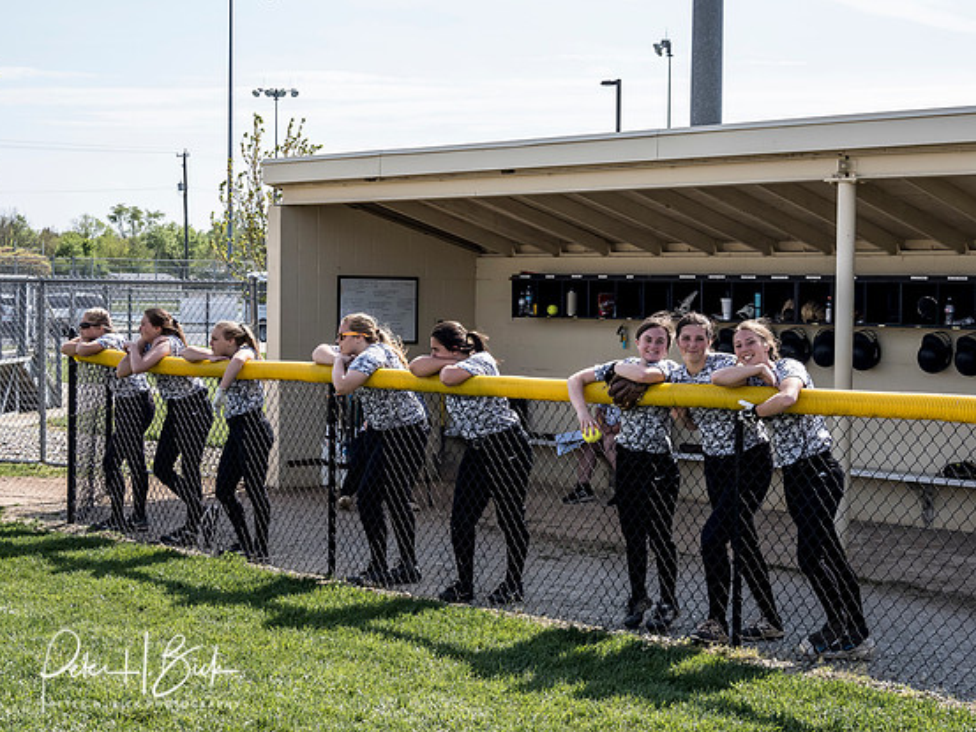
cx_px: 499
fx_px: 1833
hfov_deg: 29.8
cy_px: 382
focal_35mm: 65
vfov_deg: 22.6
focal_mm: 31
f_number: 5.6
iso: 640
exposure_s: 1/1250
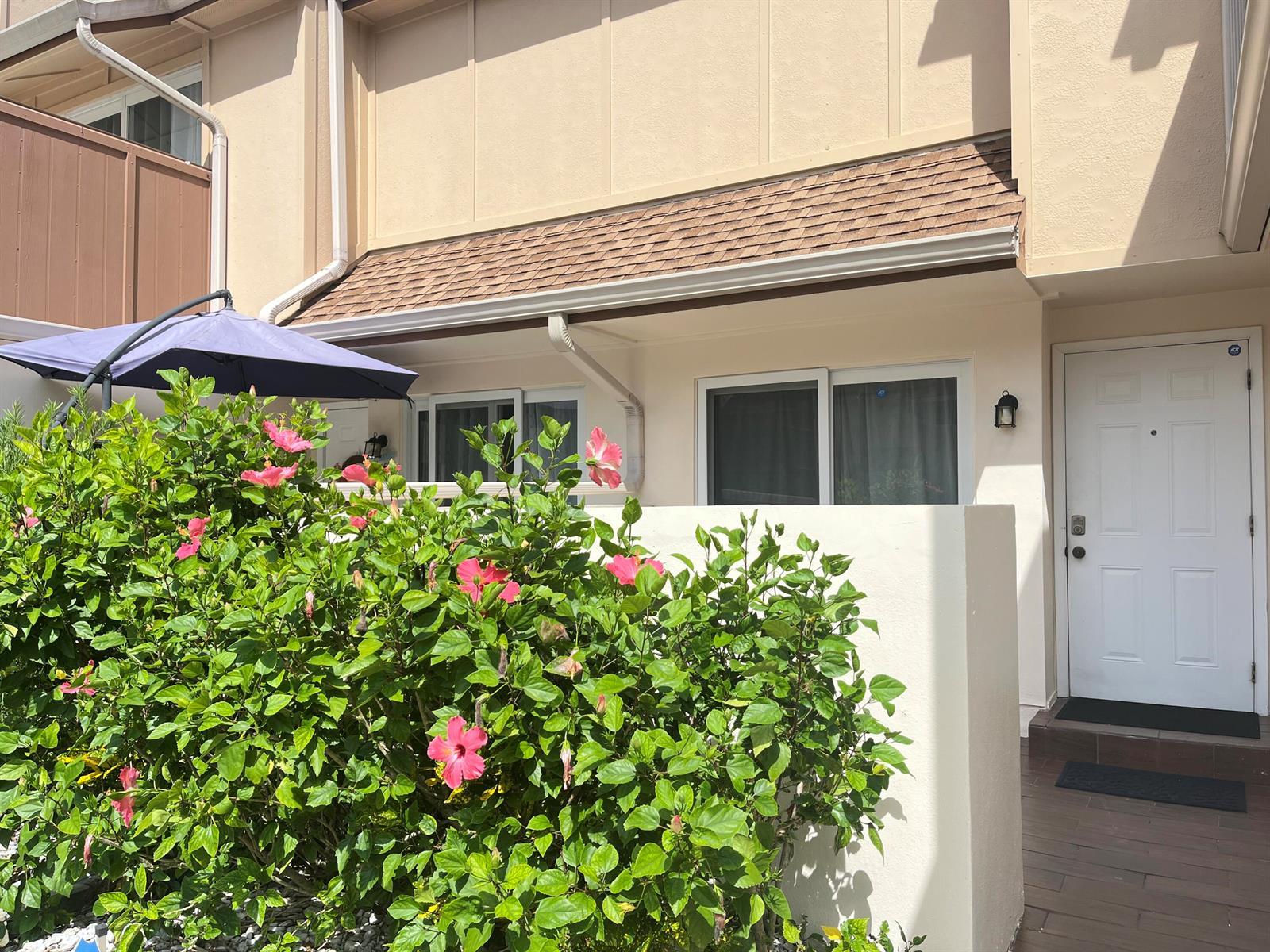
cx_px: 635
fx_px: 954
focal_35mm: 26
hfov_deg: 67.3
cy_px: 476
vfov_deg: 53.1
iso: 50
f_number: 1.6
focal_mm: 5.1
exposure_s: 1/2410
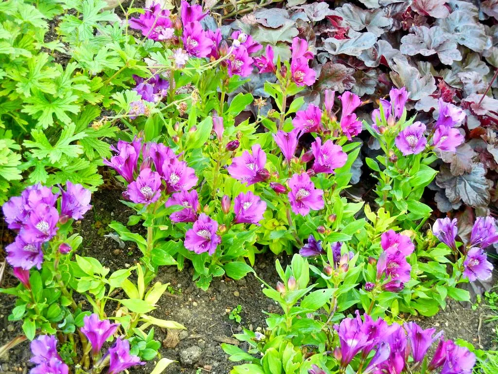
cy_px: 187
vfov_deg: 19.1
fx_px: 1108
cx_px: 249
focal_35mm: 77
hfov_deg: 25.3
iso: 160
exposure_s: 1/70.2
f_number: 4.3
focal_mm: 13.9
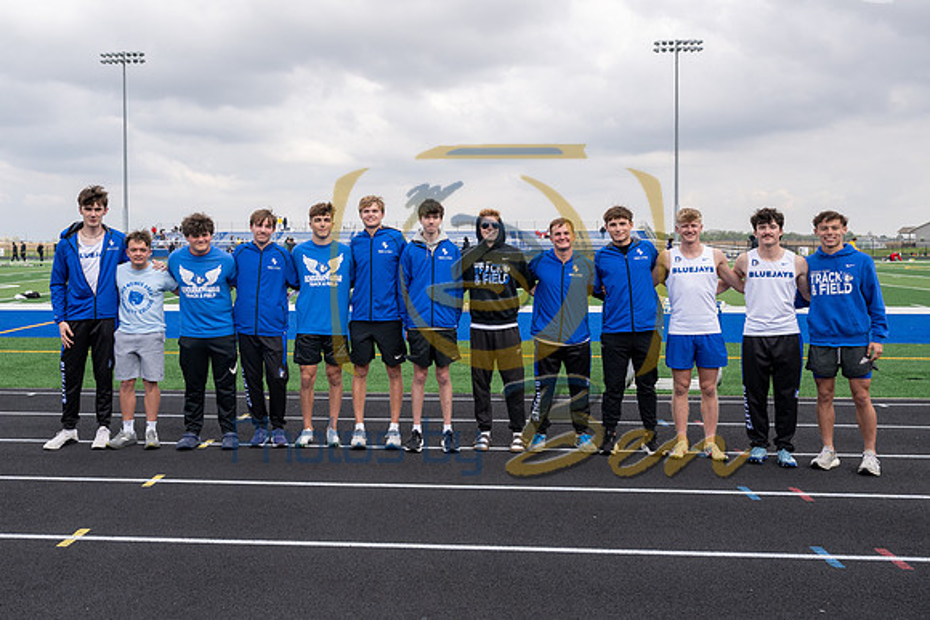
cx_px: 412
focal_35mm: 32
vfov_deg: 41.3
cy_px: 265
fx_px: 821
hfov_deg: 58.9
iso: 200
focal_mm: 24
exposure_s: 1/500
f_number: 5.6
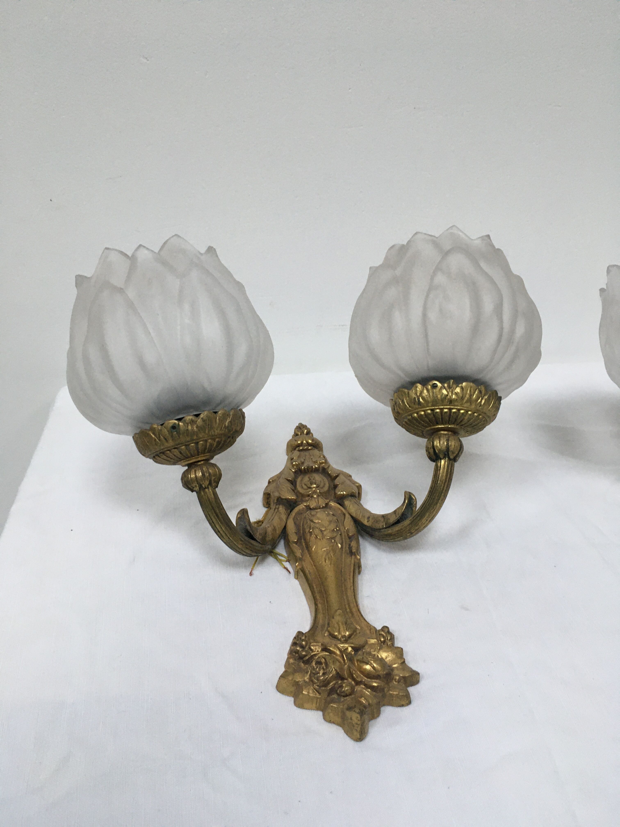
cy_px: 414
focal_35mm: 29
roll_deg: -0.2
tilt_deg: -32.1
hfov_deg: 48.2
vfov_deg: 61.7
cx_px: 310
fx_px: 693
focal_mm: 4.15
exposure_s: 1/33
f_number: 2.2
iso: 125
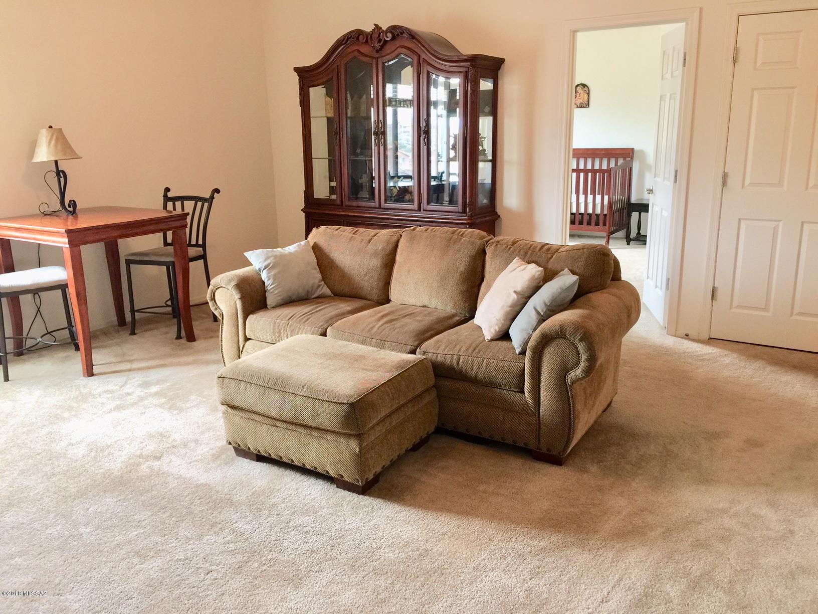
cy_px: 307
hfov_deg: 61.7
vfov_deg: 48.2
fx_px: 685
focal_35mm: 29
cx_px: 409
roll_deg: +0.5
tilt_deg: -13.9
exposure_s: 1/15
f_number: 2.2
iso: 40
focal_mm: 4.15
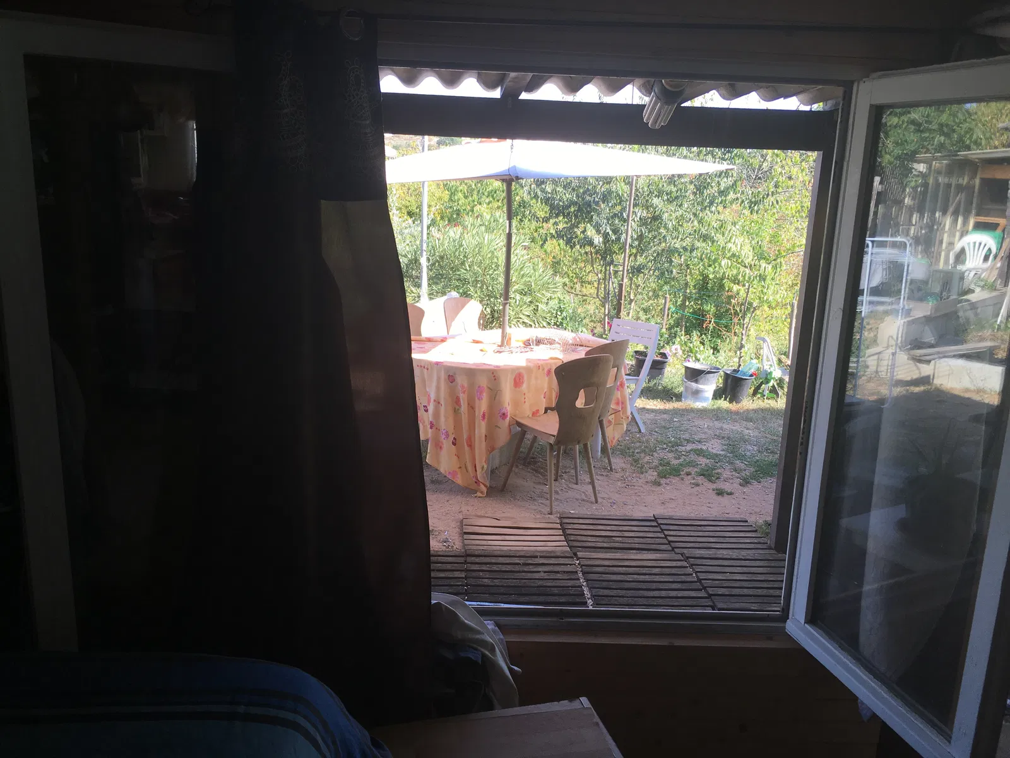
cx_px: 505
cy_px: 379
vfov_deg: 48.2
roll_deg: -1.7
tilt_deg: -13.4
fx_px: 846
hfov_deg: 61.7
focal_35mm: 29
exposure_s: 1/189
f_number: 2.2
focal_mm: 4.15
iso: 25
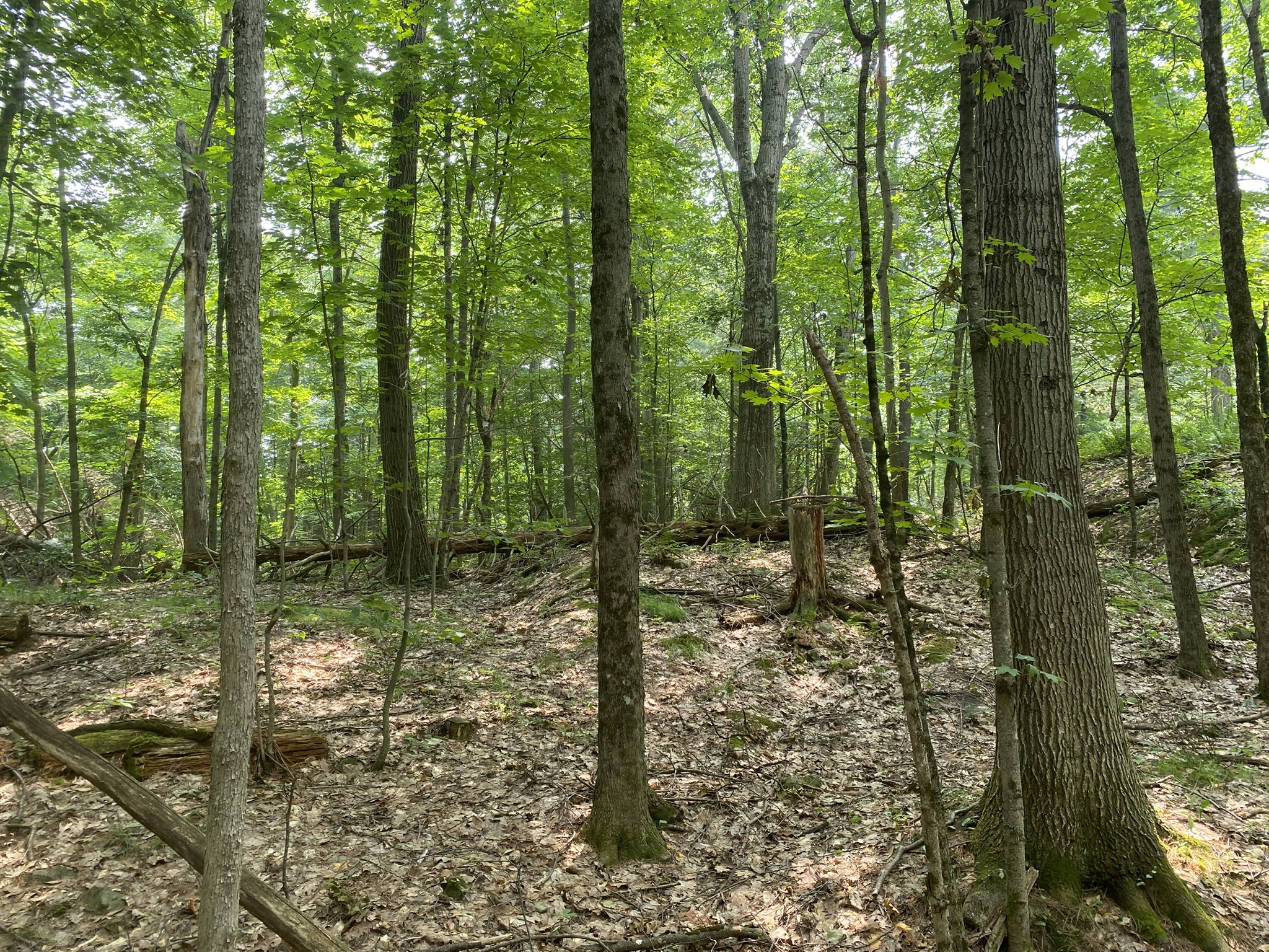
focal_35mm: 26
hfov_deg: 67.3
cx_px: 634
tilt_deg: +7.3
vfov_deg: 53.1
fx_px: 953
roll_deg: +2.0
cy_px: 476
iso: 64
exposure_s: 1/121
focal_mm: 4.25
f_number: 1.8
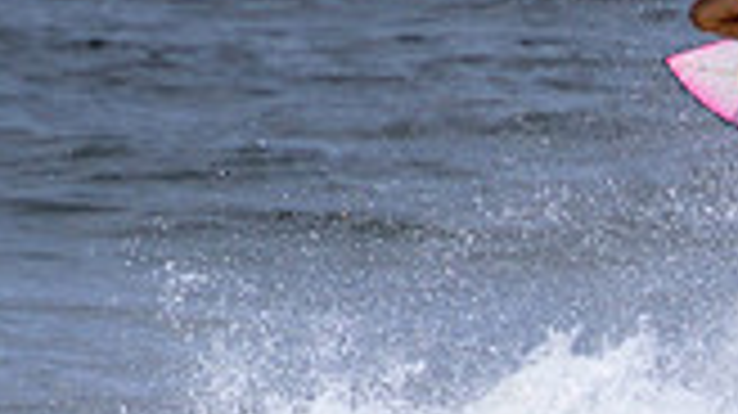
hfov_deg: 0.7
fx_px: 58062
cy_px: 623
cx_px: 999
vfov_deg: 0.4
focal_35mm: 2969
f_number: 11
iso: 560
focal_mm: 800
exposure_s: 1/2000
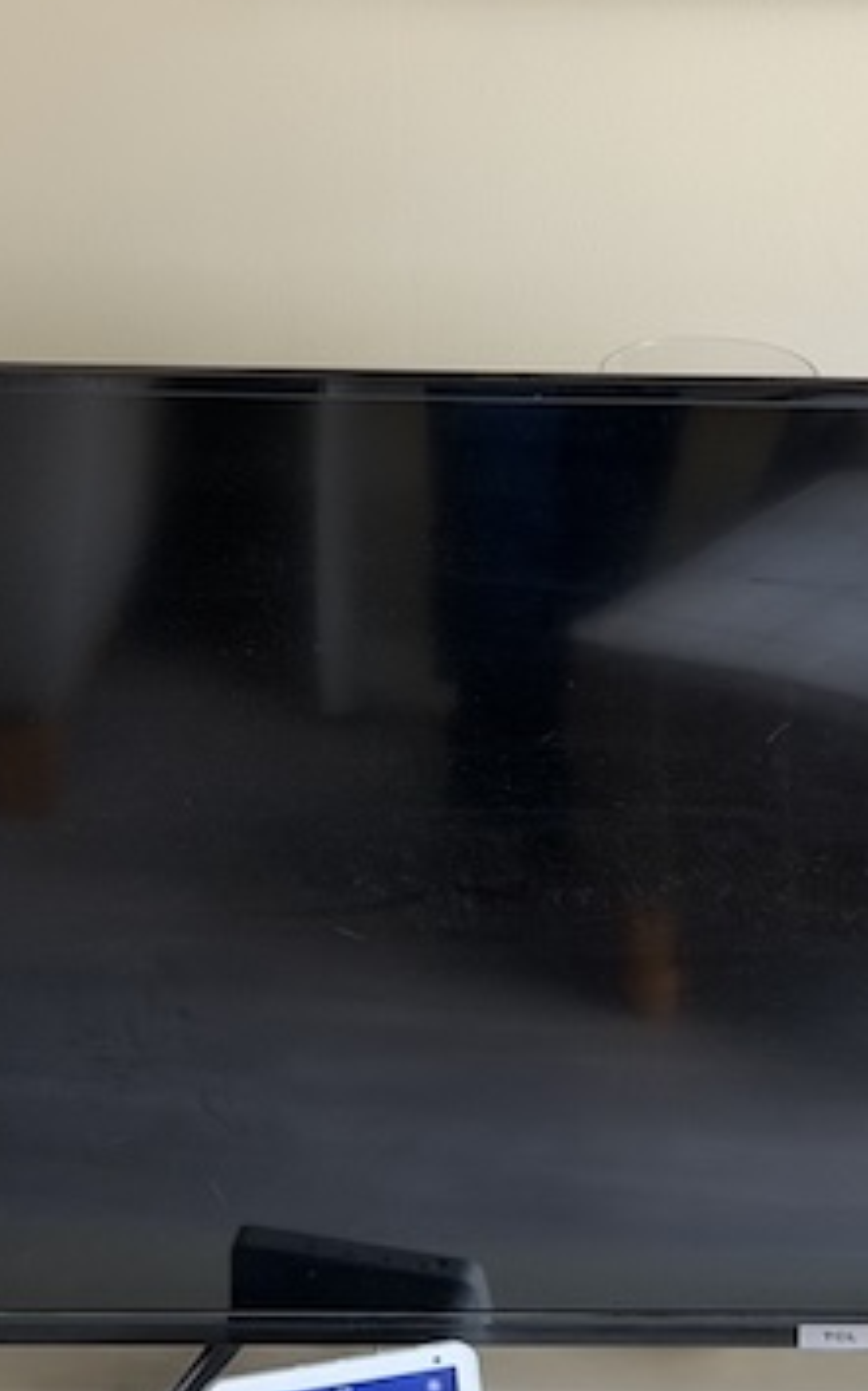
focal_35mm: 115
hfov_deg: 11.3
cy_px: 770
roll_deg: -2.4
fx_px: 4356
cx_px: 856
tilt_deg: -24.3
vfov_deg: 18.1
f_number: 1.78
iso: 200
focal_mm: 6.76
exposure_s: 1/60
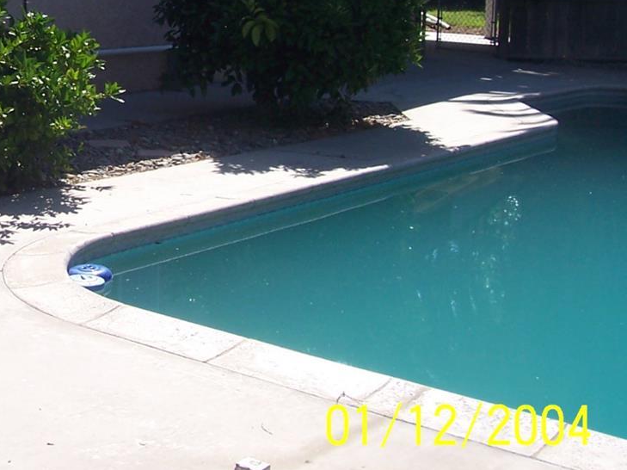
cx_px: 20
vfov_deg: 20.6
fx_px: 1267
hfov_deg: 26.5
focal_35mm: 70
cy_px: 62
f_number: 5.6
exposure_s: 1/350
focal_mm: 5.6
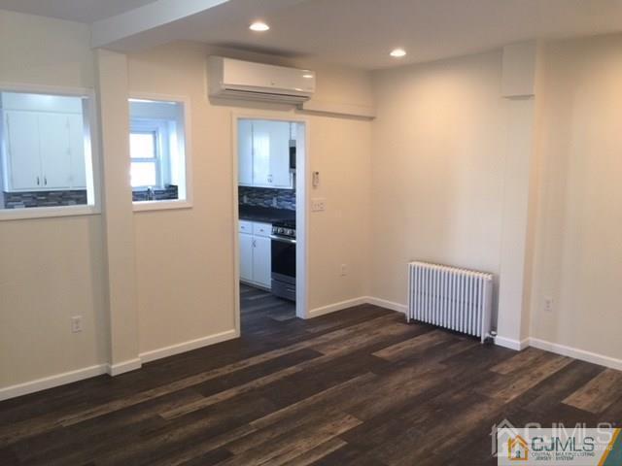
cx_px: 311
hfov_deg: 61.7
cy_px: 233
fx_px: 521
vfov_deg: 48.2
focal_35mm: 29
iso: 40
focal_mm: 4.15
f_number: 2.2
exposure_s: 1/30
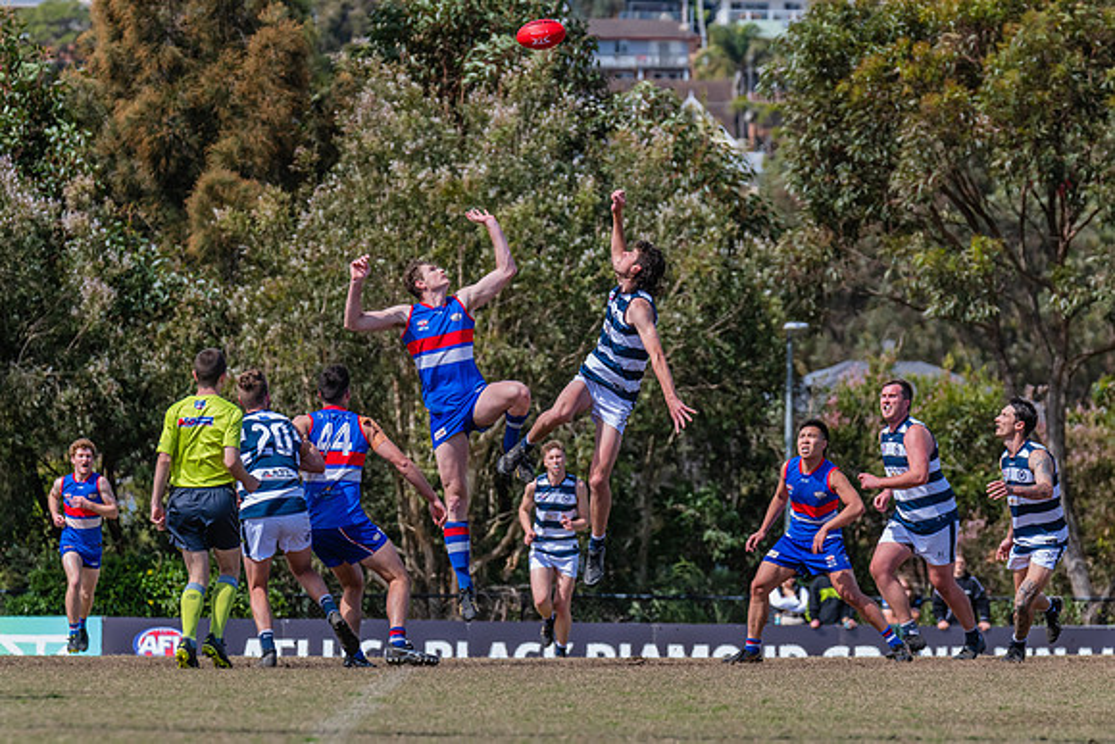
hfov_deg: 6.5
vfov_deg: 4.4
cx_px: 626
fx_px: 9744
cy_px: 418
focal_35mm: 315
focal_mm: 270
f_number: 7.1
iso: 800
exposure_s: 1/1600
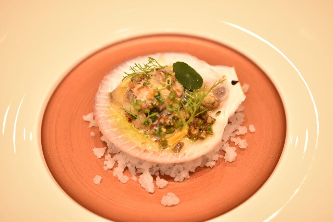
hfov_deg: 22.6
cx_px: 166
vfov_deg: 15.2
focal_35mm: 90
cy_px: 111
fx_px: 833
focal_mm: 60
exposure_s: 1/320
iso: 500
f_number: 3
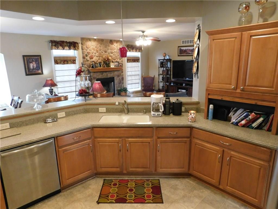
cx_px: 139
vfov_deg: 58.9
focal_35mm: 23
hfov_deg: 73.9
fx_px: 185
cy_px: 104
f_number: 3
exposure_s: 1/30
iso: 560
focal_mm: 4
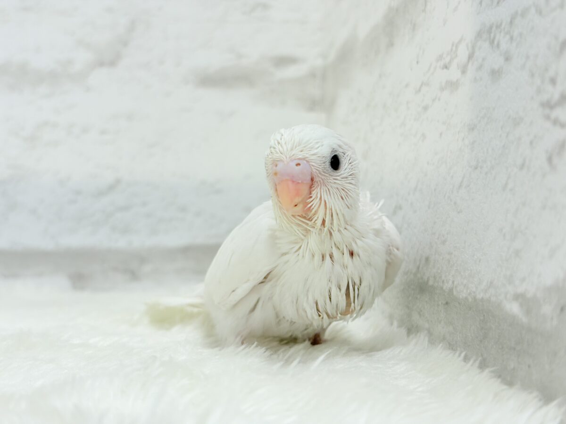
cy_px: 212
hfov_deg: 36.8
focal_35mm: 52
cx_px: 283
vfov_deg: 28.0
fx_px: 850
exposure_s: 1/100
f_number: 1.6
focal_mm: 5.96
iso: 64
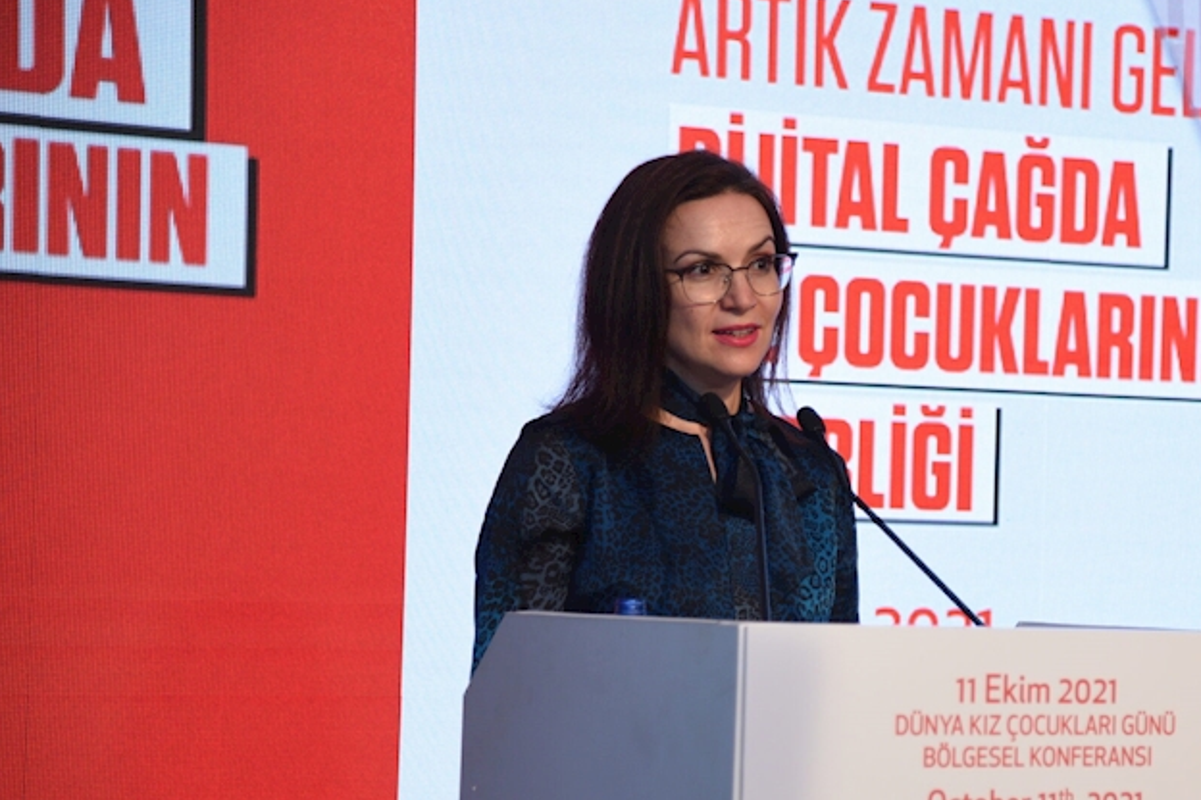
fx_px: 4170
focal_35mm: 125
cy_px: 545
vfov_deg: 11.0
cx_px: 903
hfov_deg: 16.3
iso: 500
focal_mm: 78
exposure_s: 1/125
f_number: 4
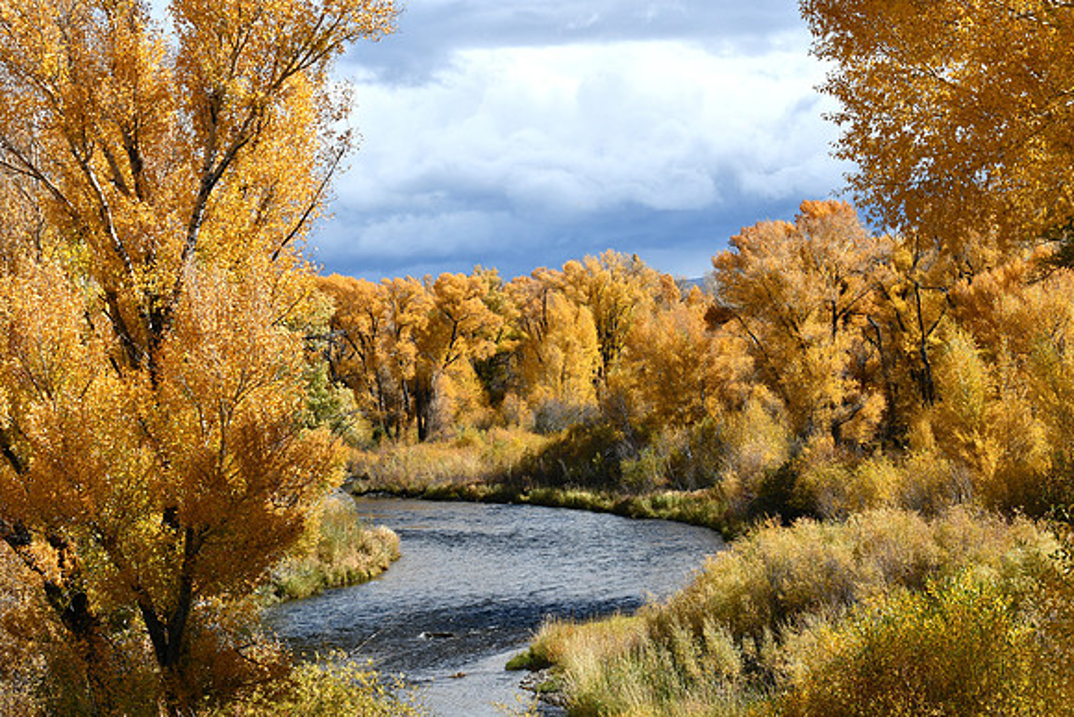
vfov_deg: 13.0
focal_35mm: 105
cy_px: 358
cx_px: 537
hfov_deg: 19.5
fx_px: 3133
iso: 100
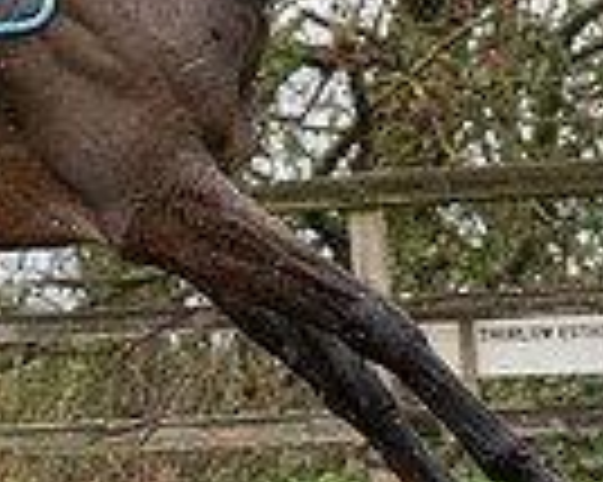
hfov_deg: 5.8
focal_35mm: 332
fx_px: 5921
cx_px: -120
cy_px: 72
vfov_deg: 4.7
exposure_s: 1/1250
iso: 800
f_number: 4
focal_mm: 70
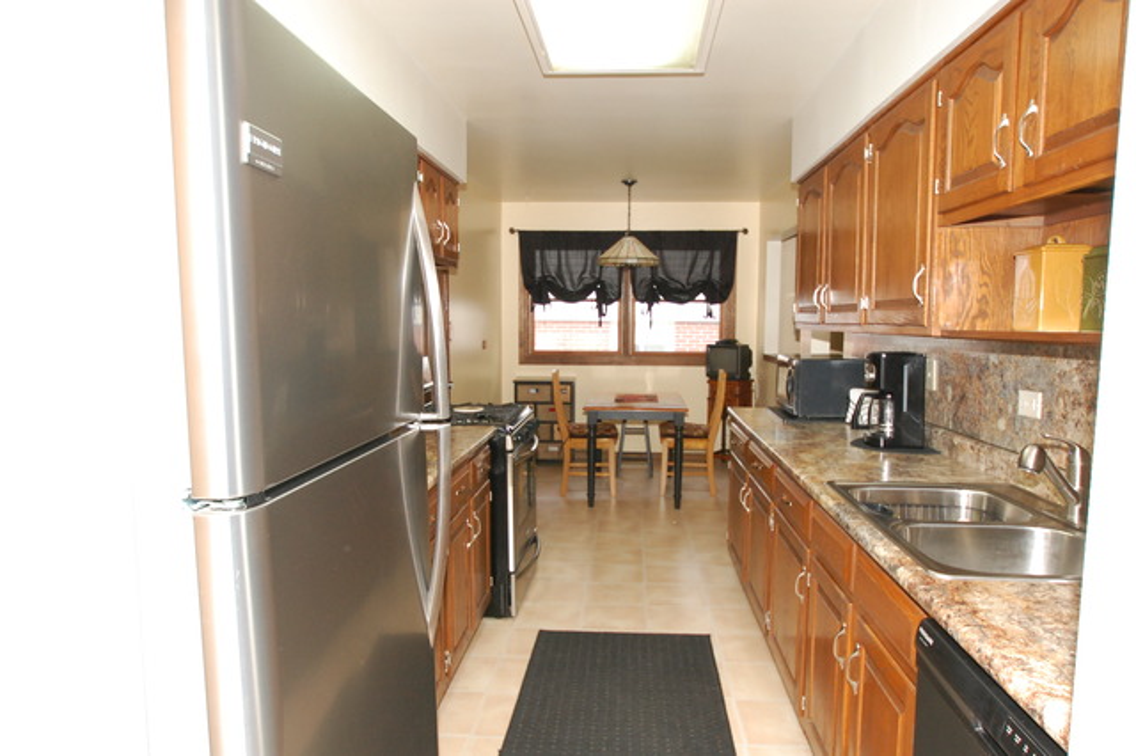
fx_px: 757
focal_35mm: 24
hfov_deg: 73.8
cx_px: 568
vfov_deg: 53.1
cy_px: 378
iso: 900
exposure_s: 1/60
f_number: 5.3
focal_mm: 16
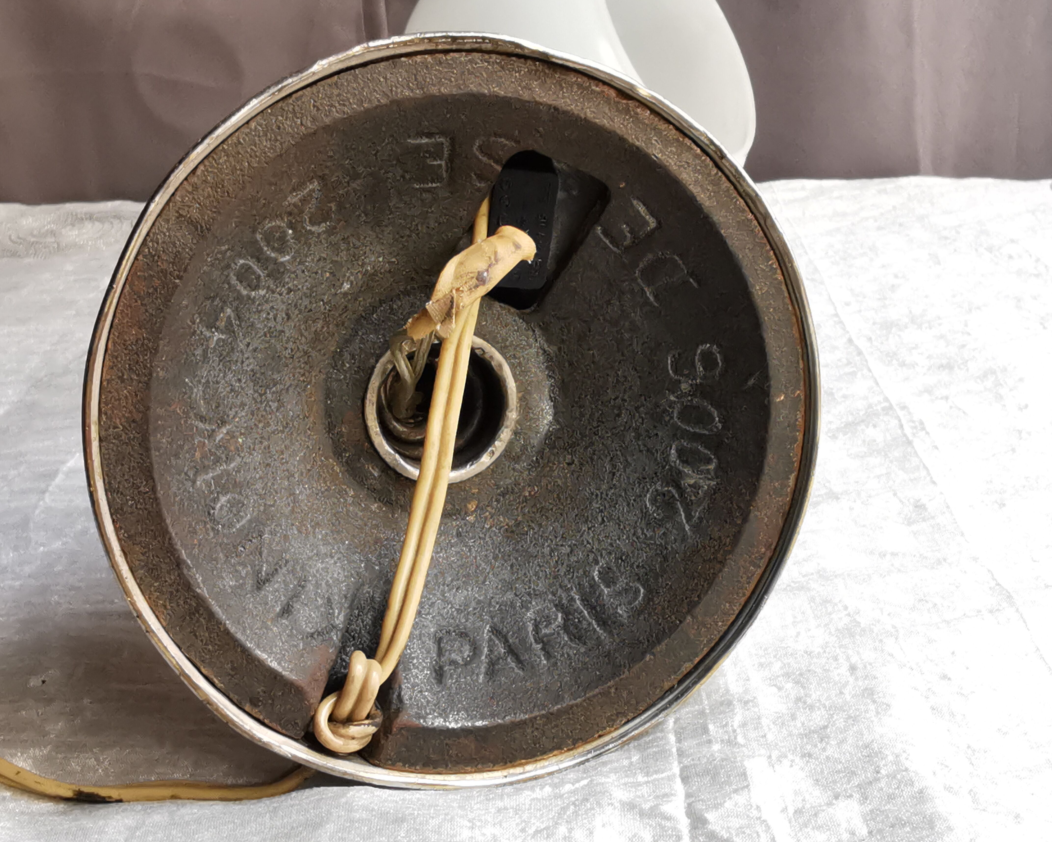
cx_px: 561
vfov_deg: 34.2
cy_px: 421
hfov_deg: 42.0
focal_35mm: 44
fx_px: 1370
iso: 100
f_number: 2.2
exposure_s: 1/50
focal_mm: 2.26
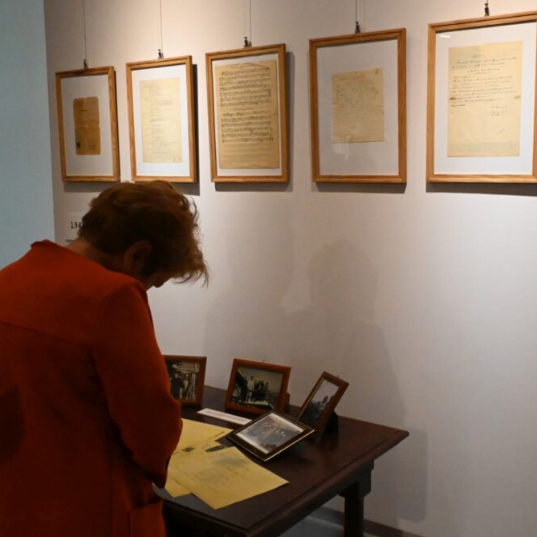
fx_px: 696
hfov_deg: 41.6
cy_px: 268
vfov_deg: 42.2
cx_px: 362
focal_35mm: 40
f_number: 13
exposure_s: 1/640
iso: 20000
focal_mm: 30.5
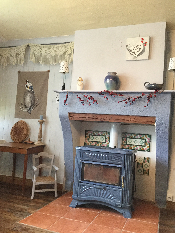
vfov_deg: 56.8
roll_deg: -2.6
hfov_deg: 44.2
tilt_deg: +2.4
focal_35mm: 32
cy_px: 118
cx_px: 89
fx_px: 216
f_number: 2.4
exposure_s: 1/33
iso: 200
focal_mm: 3.3
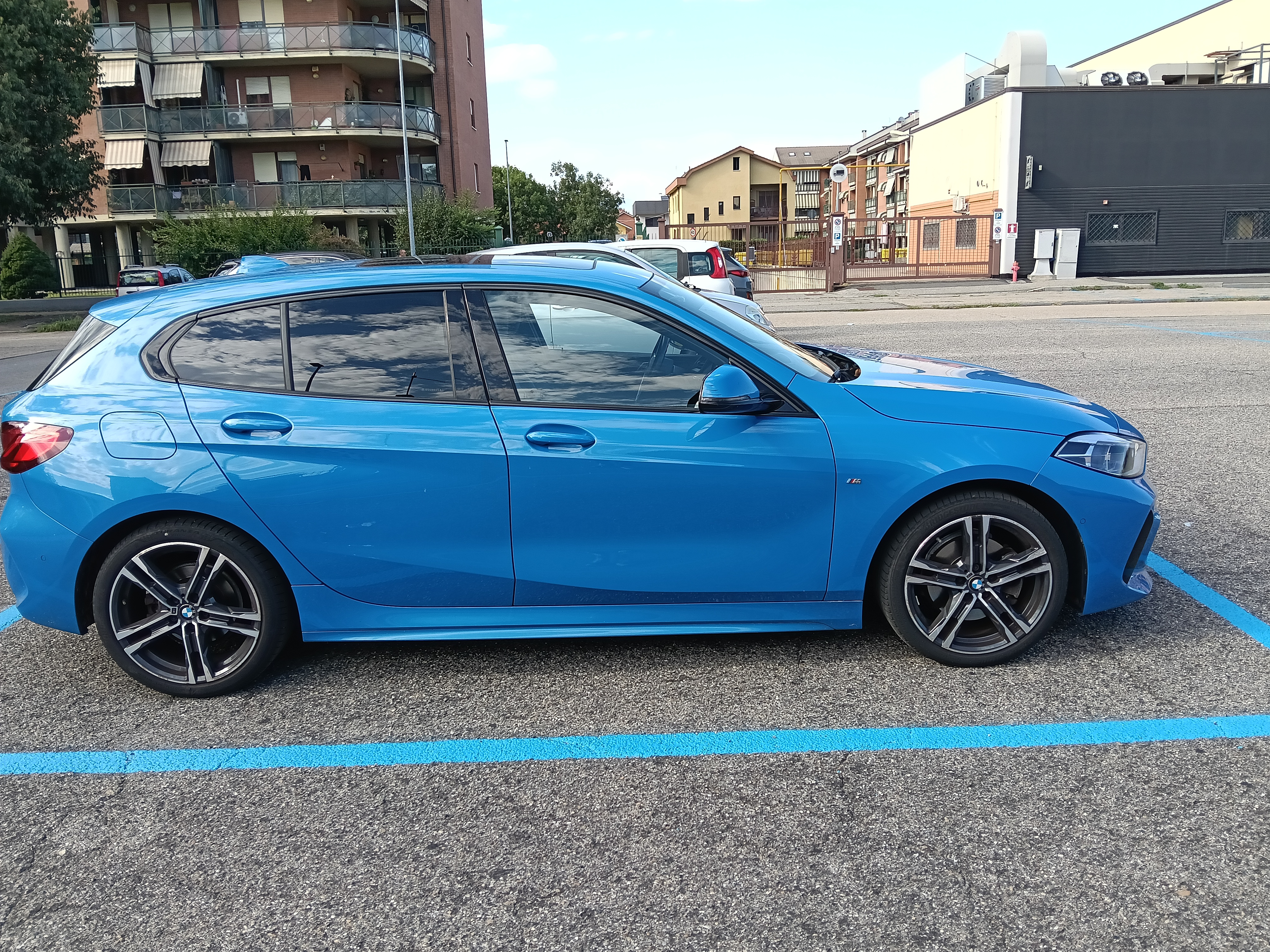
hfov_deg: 65.3
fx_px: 991
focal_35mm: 27
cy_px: 476
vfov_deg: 51.4
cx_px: 635
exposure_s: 1/180
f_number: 1.8
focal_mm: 3.98
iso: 100
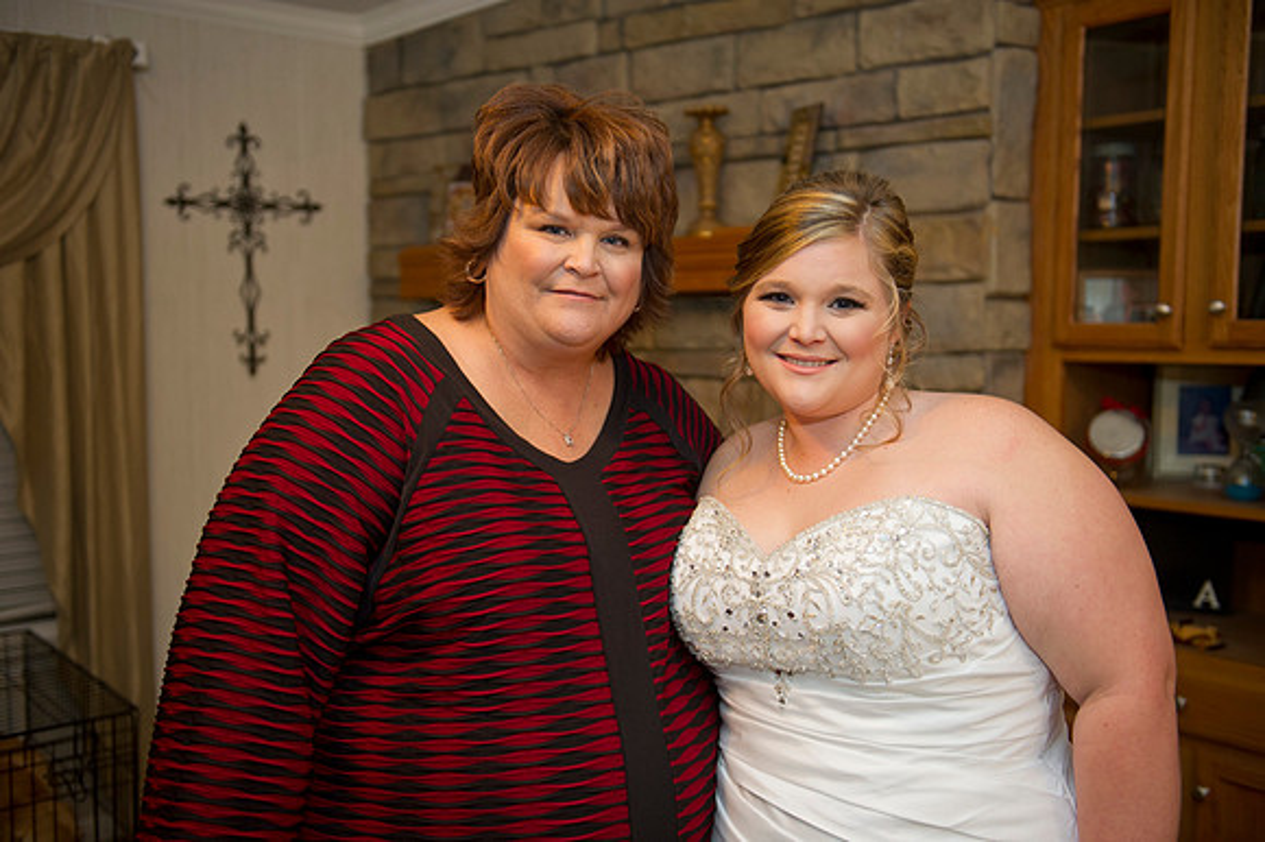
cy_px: 421
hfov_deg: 50.7
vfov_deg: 35.0
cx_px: 632
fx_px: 1334
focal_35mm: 38
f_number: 2.8
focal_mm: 38
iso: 640
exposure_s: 1/60
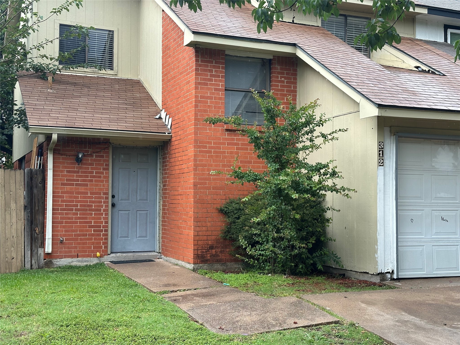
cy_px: 172
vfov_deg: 30.3
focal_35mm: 48
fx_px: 638
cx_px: 230
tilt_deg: +4.1
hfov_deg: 39.7
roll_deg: -1.1
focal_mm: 6.86
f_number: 1.78
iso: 64
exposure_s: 1/704
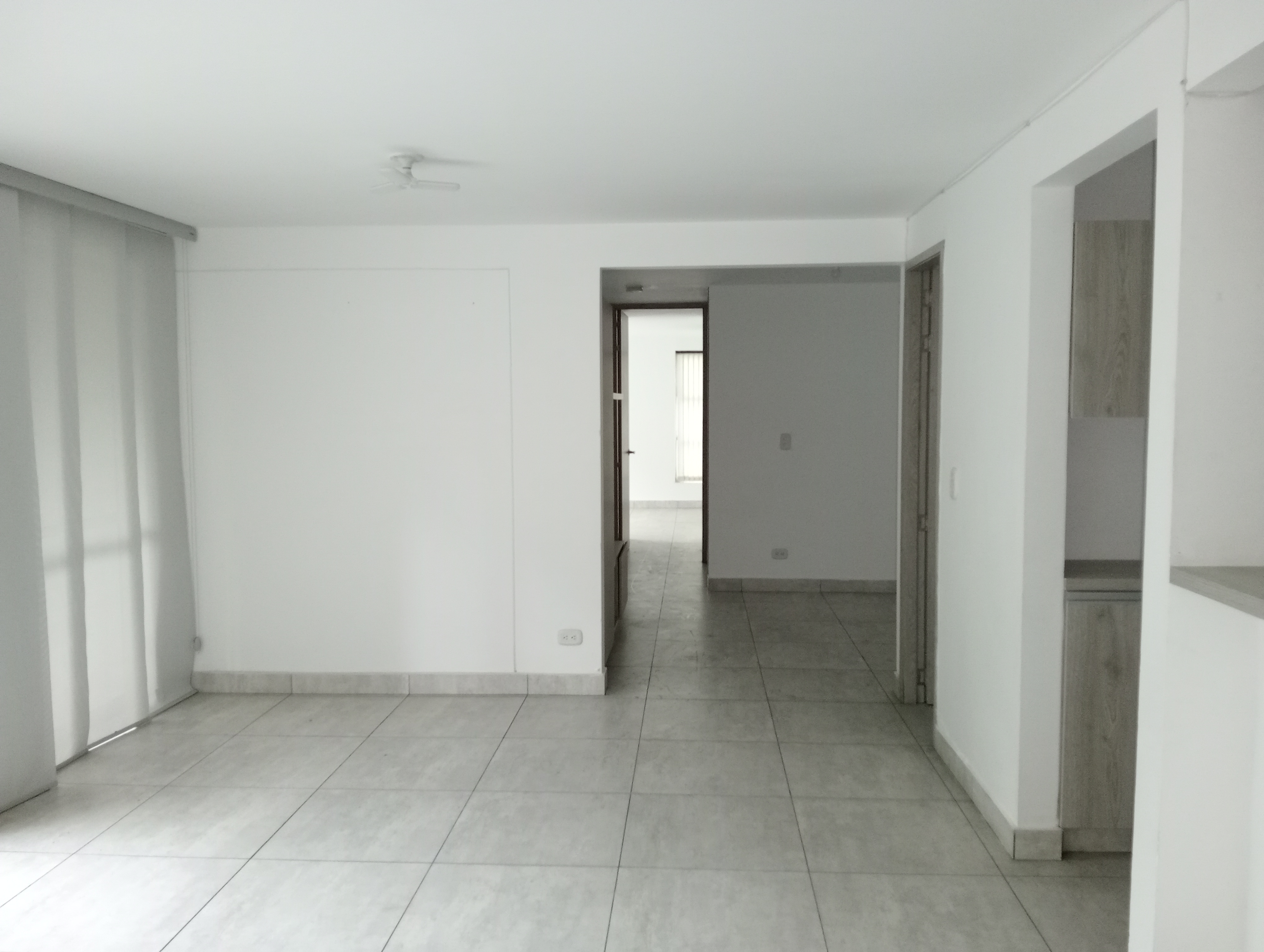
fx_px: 1024
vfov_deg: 49.9
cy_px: 476
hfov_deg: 63.4
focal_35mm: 28
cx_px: 632
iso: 1209
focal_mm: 3.98
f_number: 1.8
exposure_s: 1/25
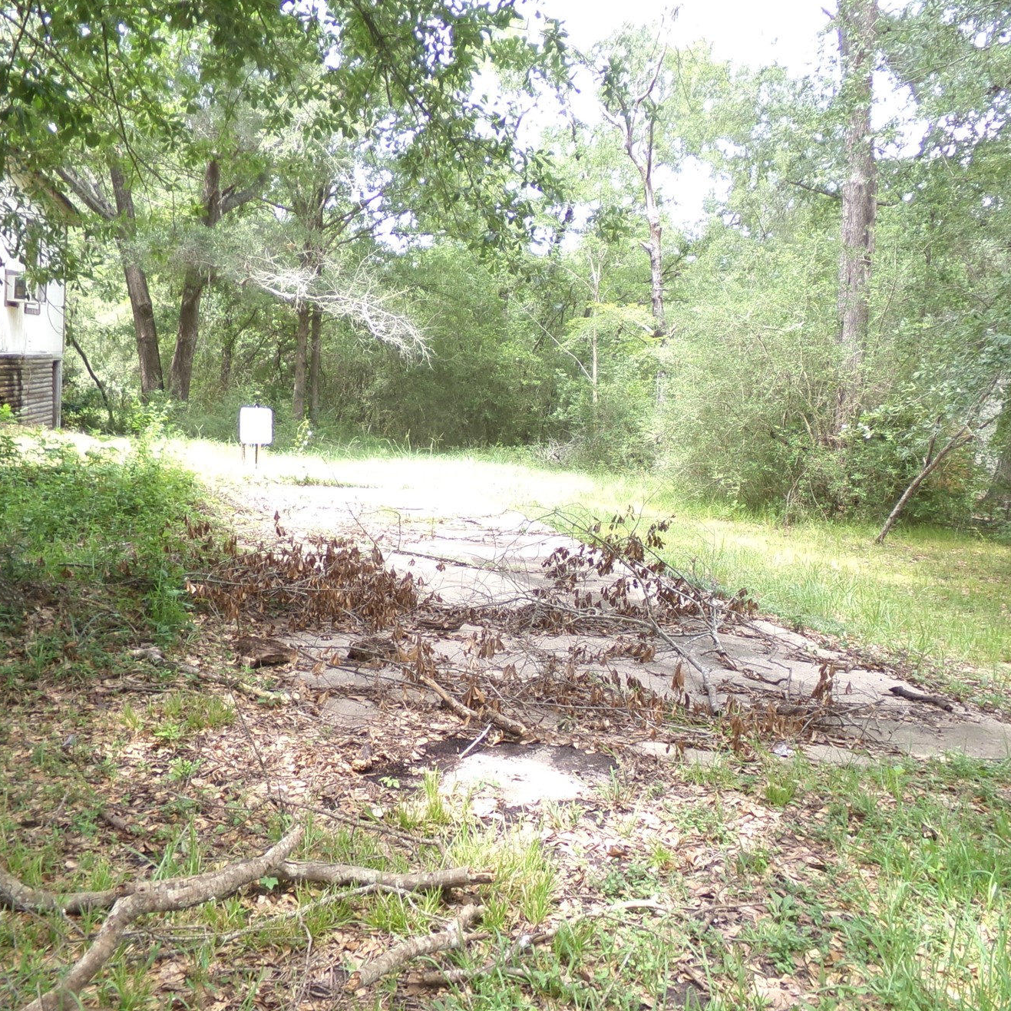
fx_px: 1090
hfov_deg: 49.7
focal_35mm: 33
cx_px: 543
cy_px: 477
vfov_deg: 49.7
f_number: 3.7
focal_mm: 4.3
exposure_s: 1/60
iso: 100
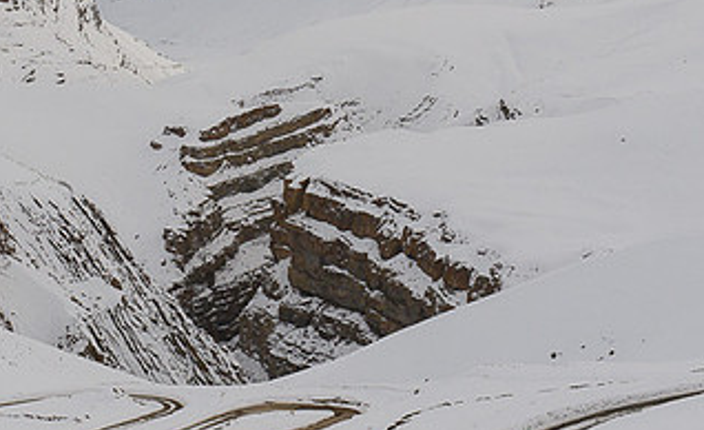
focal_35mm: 103
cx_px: 124
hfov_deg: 20.1
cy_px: 19
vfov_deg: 12.4
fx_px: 1963
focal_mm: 55
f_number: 14
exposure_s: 1/1600
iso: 1400
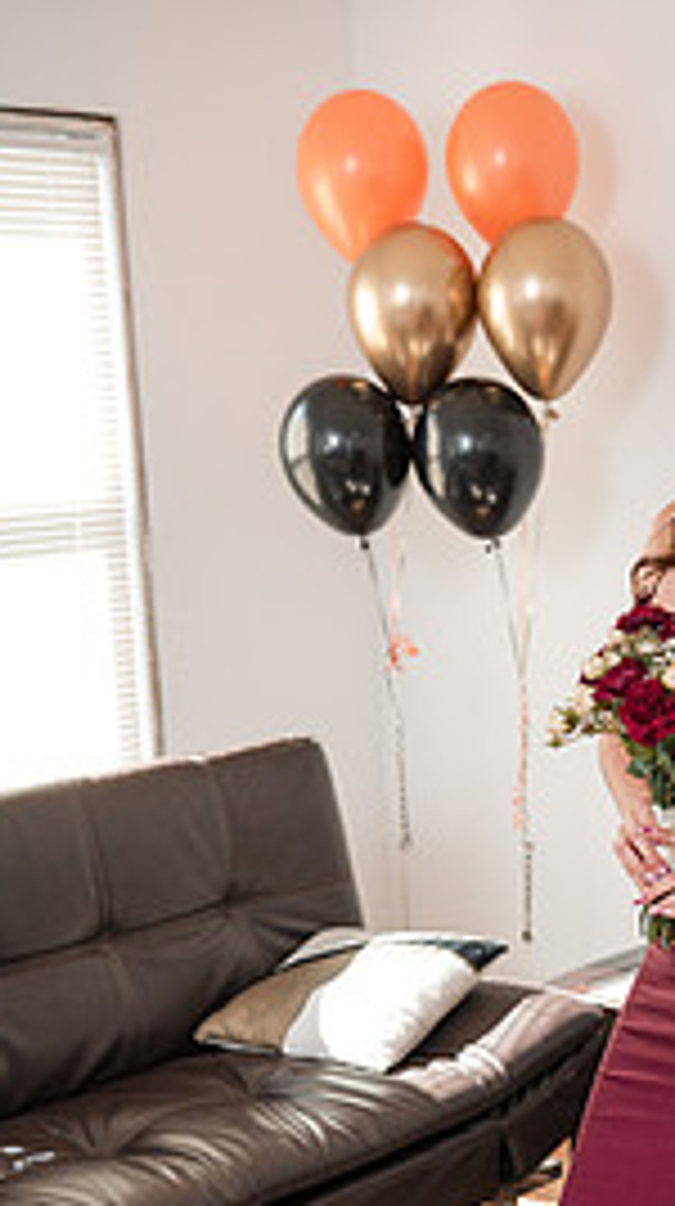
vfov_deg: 28.1
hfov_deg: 16.1
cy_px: 936
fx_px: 2364
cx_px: 576
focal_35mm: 74
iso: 1000
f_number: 3.2
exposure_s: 1/250
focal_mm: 42
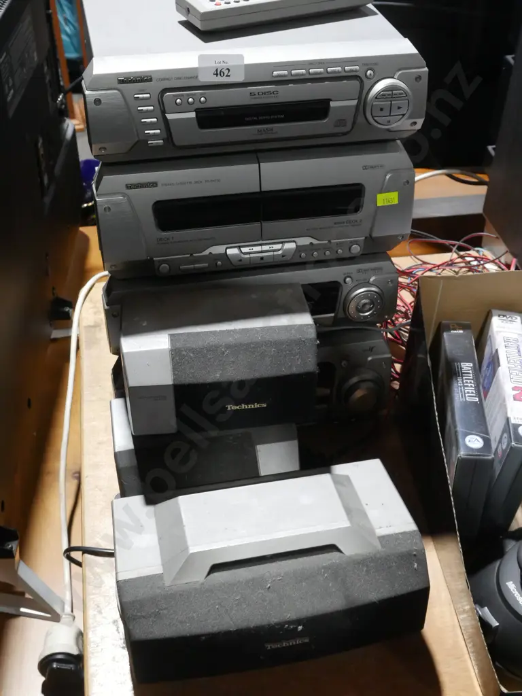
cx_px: 261
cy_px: 348
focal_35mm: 42
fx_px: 844
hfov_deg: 34.3
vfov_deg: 44.8
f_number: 9
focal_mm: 21
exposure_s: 1/60
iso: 2500
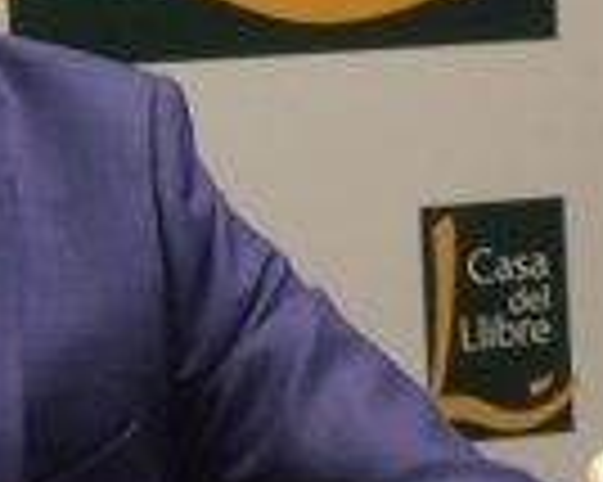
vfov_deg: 10.5
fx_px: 2604
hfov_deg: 12.6
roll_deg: +3.6
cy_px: 342
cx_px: -297
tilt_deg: -3.3
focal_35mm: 146
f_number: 2.2
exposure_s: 1/33
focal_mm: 4.15
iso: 80
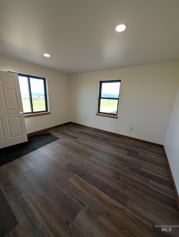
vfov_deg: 110.5
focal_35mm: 12
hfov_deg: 94.6
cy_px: 118
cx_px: 90
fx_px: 83
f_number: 1.7
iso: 65
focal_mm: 2.02
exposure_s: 1/268
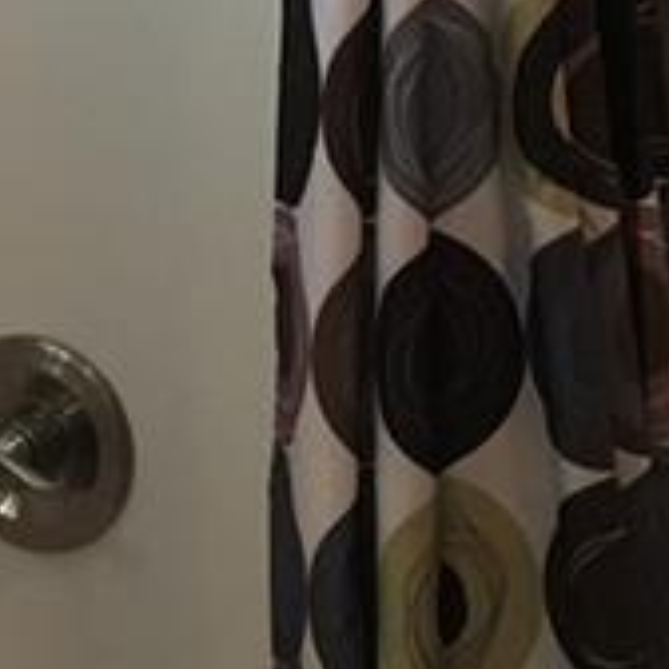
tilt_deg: -5.4
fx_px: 2558
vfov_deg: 14.7
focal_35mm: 117
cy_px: 32
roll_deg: +2.2
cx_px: -191
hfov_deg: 14.3
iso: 200
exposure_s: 1/30
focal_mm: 4.15
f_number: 2.2
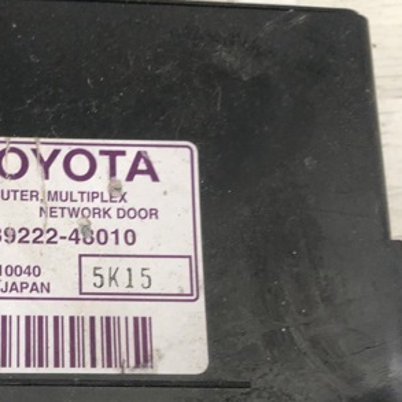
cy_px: 271
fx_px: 709
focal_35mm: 54
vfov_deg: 31.4
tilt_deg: -77.4
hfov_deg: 30.1
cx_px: 32
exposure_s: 1/15
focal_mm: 3.99
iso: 80
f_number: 1.8
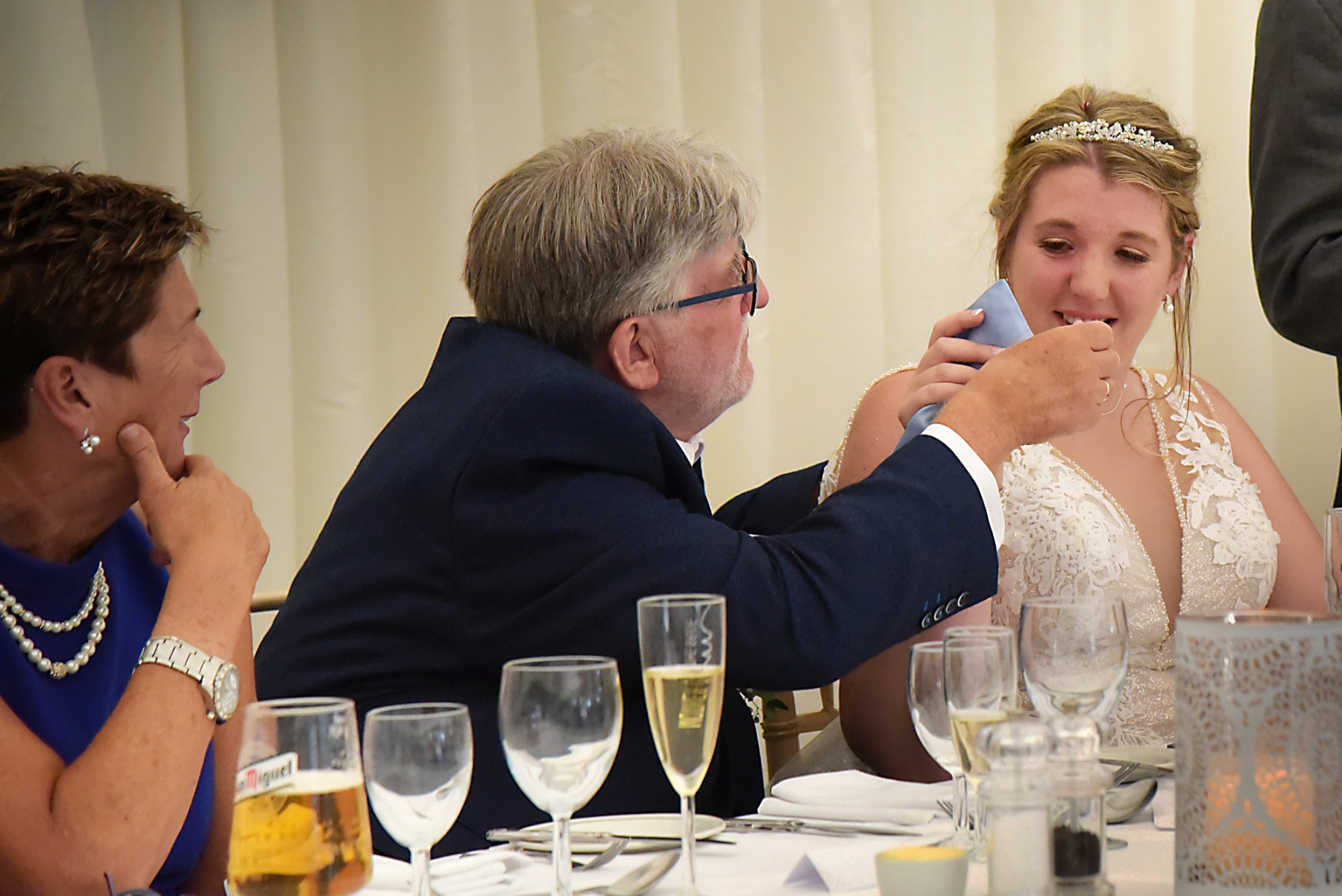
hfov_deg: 18.3
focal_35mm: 112
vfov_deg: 12.2
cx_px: 671
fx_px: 4177
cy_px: 448
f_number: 5
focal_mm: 112
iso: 5000
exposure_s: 1/500
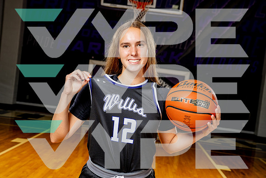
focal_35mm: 44
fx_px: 325
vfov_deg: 30.5
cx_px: 133
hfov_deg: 44.5
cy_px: 89
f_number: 5.6
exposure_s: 1/250
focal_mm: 44
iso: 320
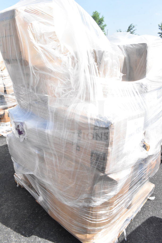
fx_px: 182
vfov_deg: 67.4
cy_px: 122
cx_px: 81
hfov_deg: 47.9
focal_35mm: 27
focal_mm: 18
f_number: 20
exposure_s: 1/1600
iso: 6400
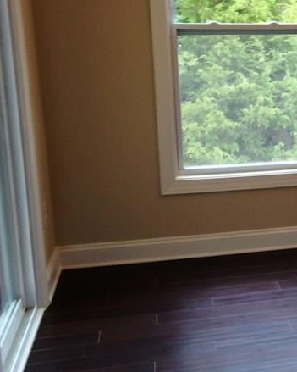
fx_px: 725
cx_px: 382
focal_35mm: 66
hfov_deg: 21.1
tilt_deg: -11.3
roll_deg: -1.7
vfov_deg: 28.7
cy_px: 150
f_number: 2.2
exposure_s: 1/60
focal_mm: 4.15
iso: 40
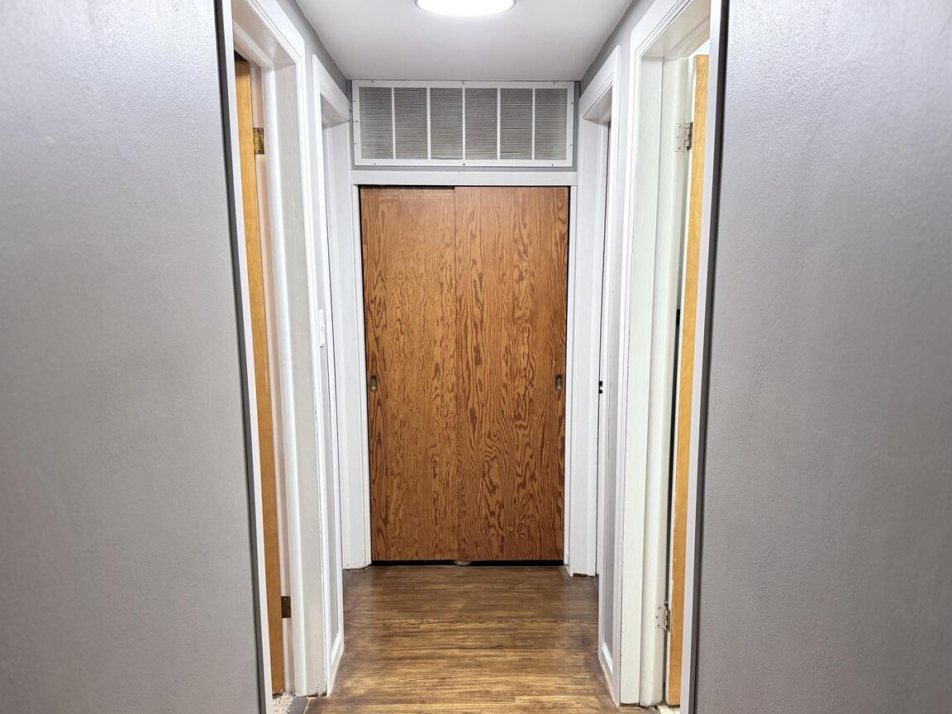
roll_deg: +0.6
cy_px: 431
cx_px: 490
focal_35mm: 30
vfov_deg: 46.5
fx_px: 825
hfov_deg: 60.0
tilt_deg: -11.3
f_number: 1.78
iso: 250
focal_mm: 6.76
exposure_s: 1/60
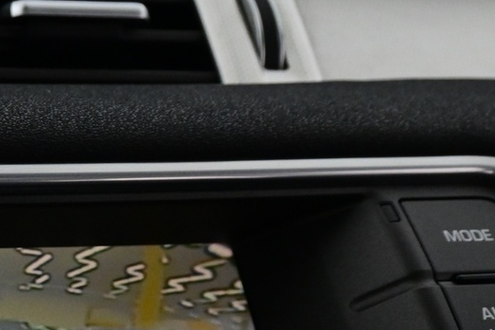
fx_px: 1310
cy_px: 409
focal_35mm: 95
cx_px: -139
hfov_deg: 19.8
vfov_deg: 13.9
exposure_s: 1/50
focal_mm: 20.5
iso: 2000
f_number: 4.5
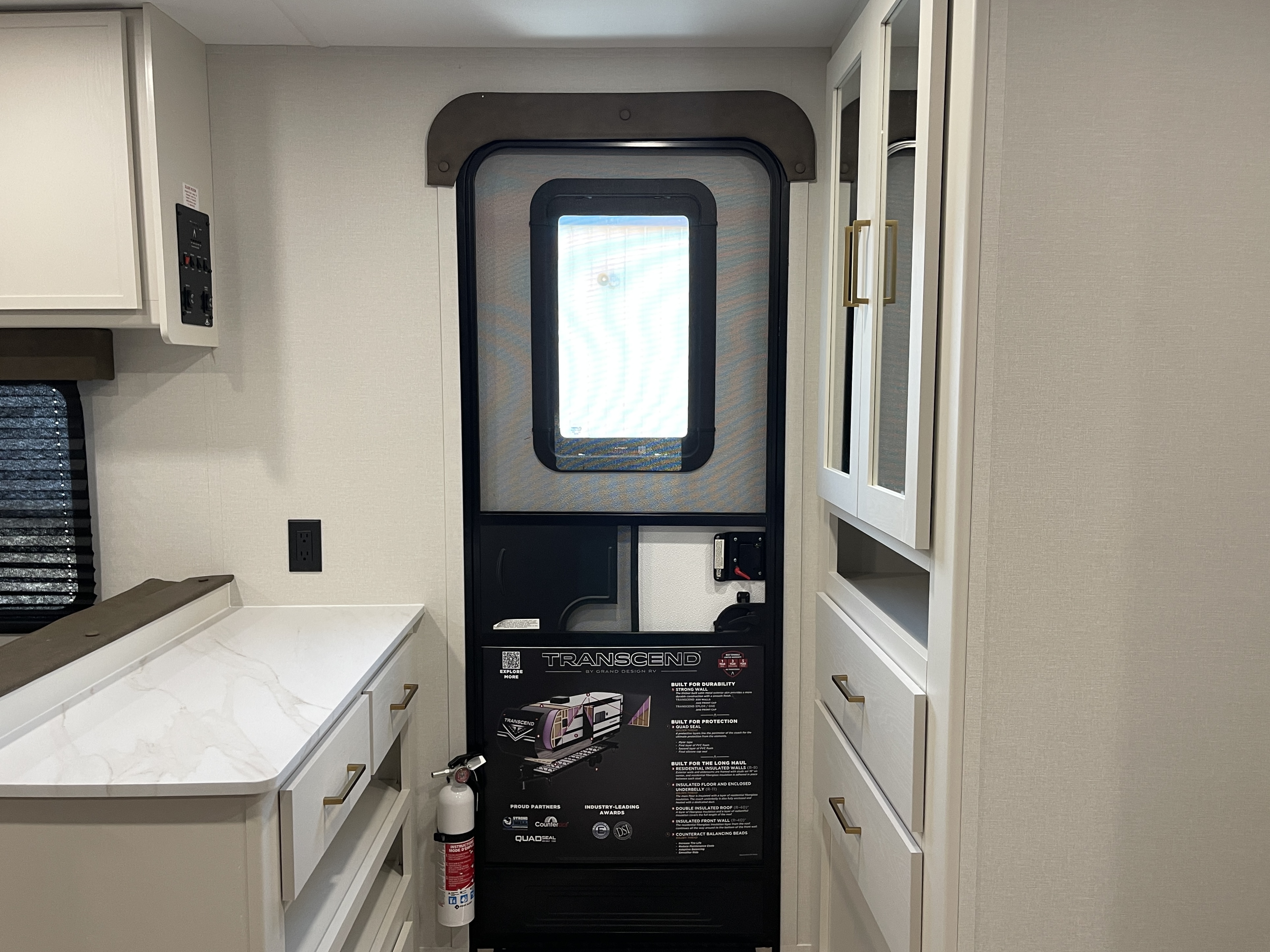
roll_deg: -1.7
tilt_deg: -5.8
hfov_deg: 69.4
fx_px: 917
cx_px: 635
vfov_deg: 54.9
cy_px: 476
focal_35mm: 25
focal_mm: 5.1
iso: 125
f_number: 1.6
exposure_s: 1/68
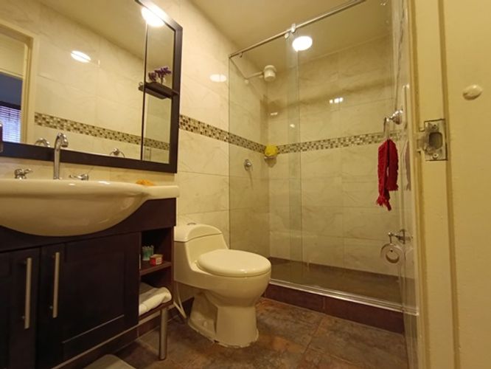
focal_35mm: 16
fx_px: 227
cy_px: 184
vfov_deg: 78.1
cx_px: 246
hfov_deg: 94.5
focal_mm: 1.65
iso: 320
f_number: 2.2
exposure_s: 1/30
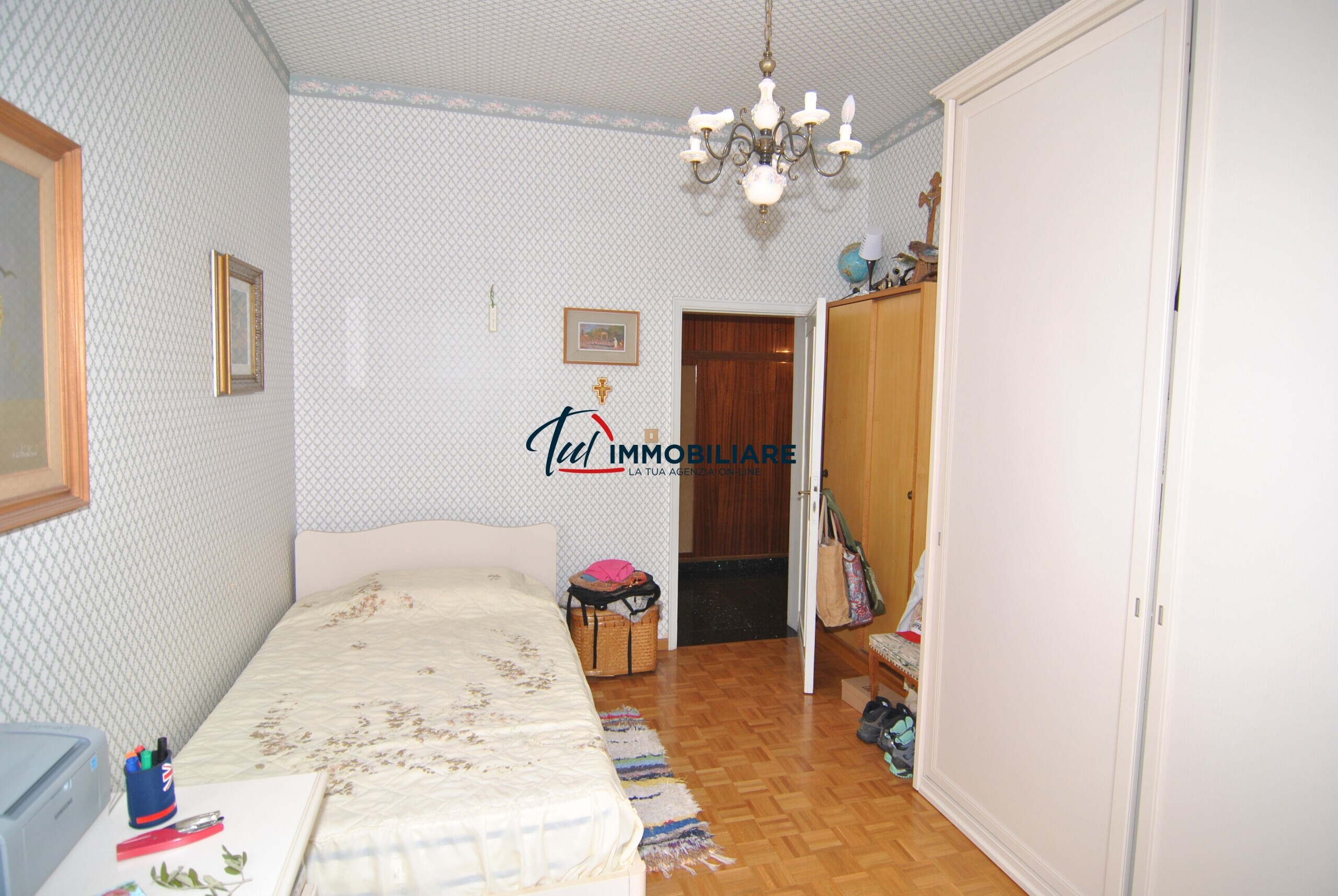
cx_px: 669
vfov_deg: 67.5
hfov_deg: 89.9
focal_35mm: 18
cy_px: 448
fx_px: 670
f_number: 4
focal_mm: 12
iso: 200
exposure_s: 1/60
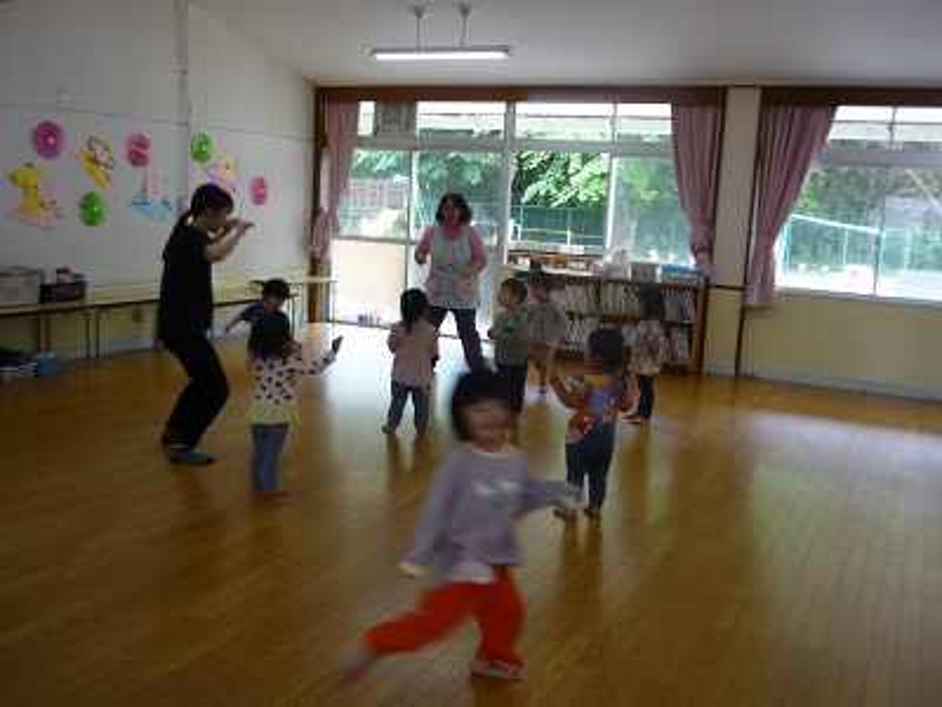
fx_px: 898
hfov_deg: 55.4
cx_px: 471
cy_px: 354
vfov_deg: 42.9
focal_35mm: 33
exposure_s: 1/50
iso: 100
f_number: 2.8
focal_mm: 5.5
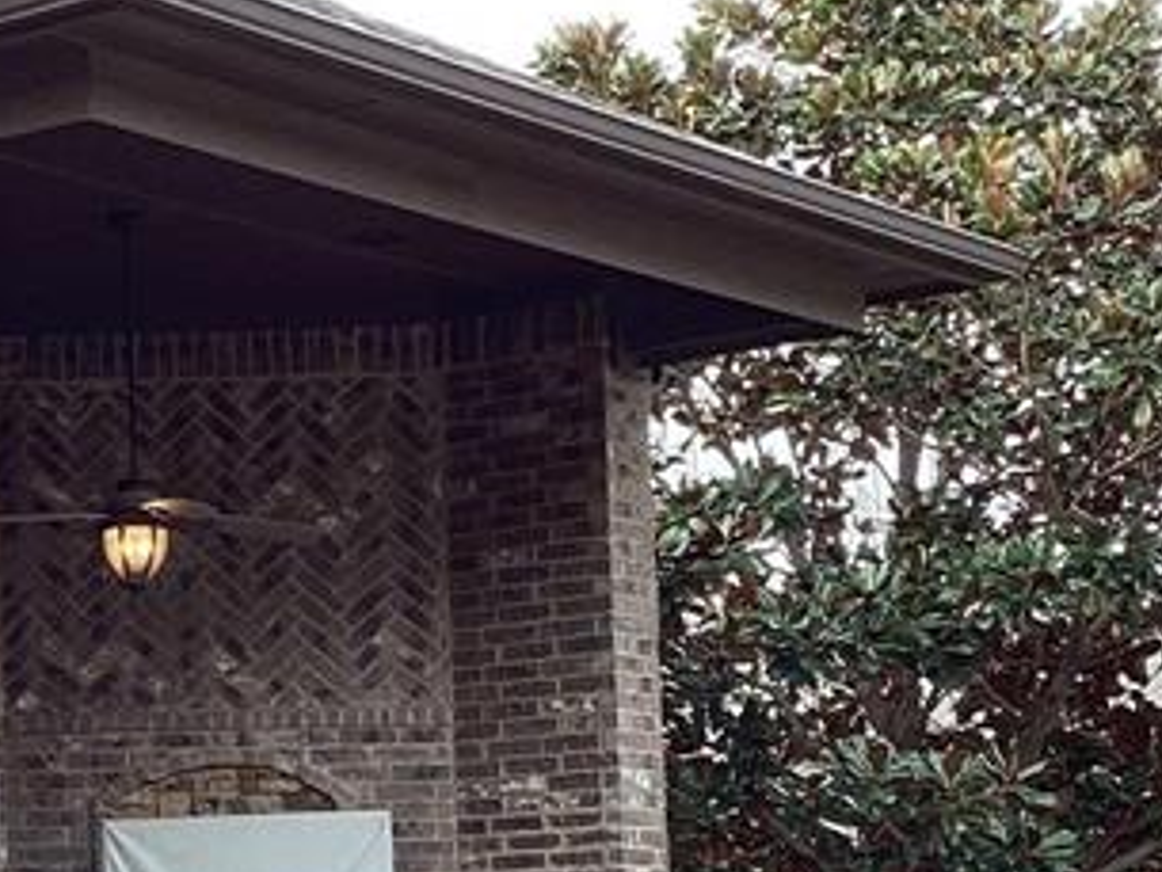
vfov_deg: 14.1
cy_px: 743
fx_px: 3492
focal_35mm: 104
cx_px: -339
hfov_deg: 17.7
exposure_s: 1/120
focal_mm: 3.3
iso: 25
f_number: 2.4
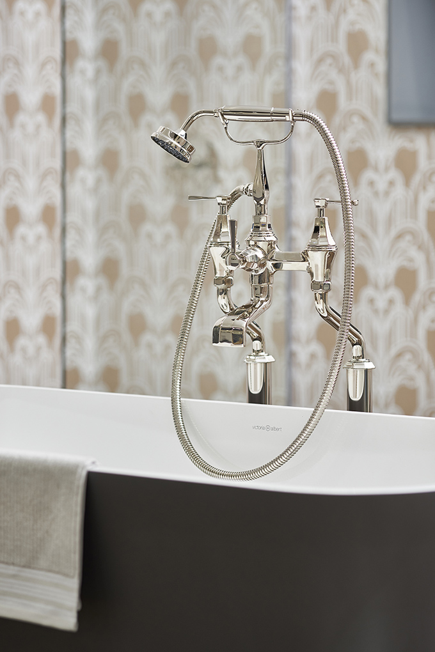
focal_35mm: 135
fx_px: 2447
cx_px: 218
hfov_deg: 10.2
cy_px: 326
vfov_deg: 15.2
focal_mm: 90
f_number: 2.2
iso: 200
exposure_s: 1/250
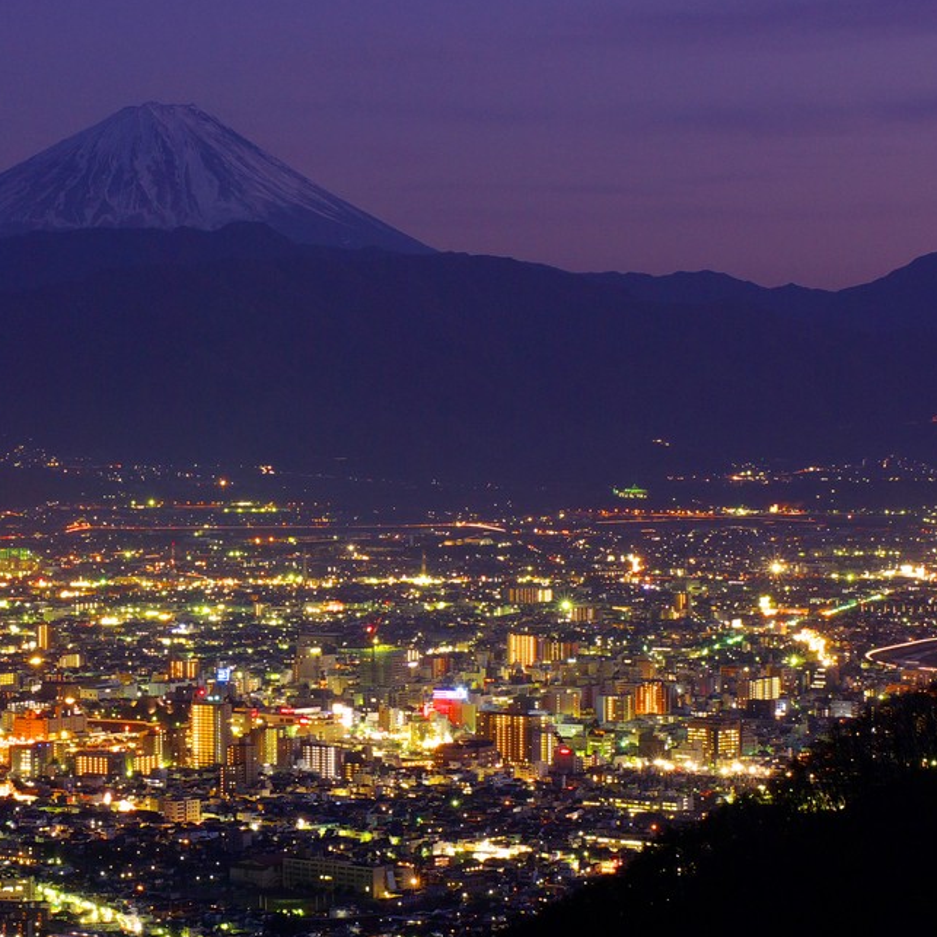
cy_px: 530
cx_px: 175
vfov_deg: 14.6
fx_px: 3644
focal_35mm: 119
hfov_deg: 14.6
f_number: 8
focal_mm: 50
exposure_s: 15
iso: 200
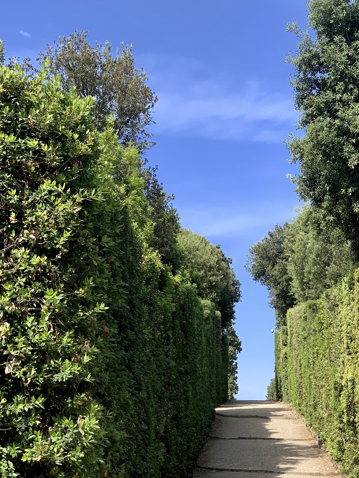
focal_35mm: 84
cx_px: 249
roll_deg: +1.9
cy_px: 330
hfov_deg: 17.5
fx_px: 1162
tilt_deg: +9.8
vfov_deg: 23.2
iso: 16
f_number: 2.4
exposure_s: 1/600
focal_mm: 6
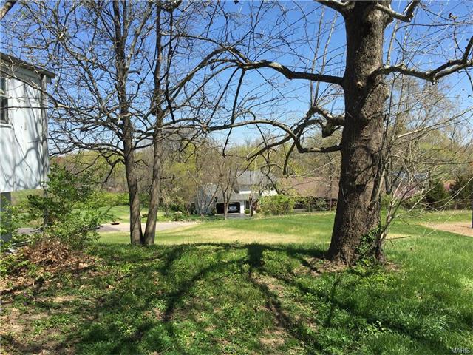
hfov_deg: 61.7
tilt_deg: -3.4
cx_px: 236
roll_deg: +1.1
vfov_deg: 48.2
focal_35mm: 29
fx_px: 396
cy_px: 178
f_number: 2.2
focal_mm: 4.15
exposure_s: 1/1412
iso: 32
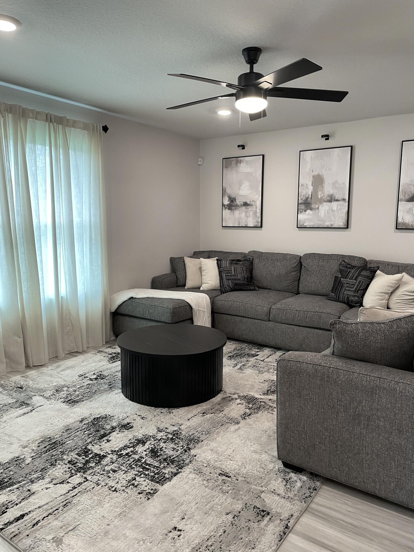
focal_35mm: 26
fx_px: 415
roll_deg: -0.1
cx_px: 207
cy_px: 276
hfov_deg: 53.1
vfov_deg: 67.3
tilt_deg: -6.2
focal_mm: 4.2
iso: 100
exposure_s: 1/60
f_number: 1.6
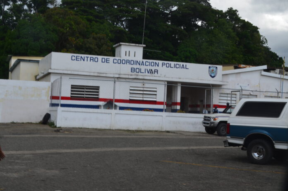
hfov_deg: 33.5
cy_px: 96
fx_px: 479
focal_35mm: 60
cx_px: 144
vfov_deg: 22.5
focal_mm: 40
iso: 160
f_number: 11
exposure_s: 1/125
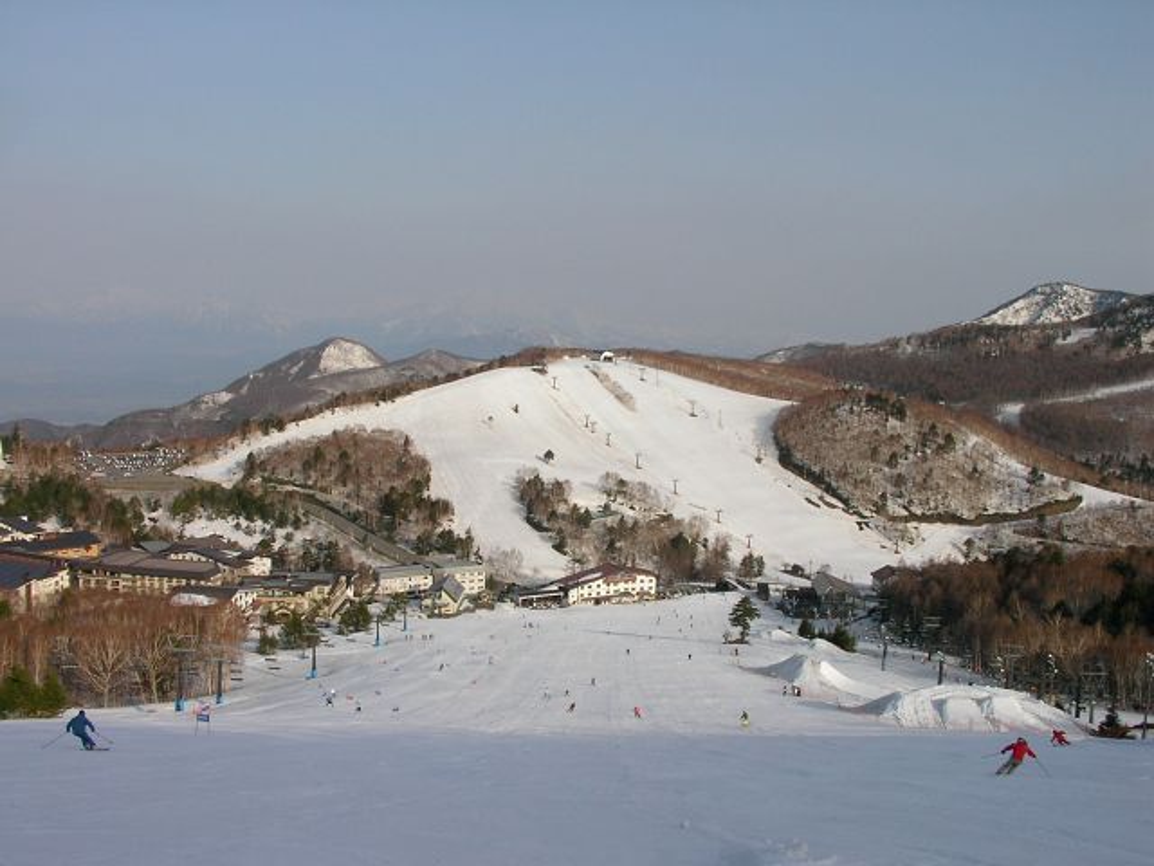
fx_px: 1267
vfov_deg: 37.7
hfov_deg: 49.0
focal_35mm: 38
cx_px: 577
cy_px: 433
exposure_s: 1/368
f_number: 5.6
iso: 50
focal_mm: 5.8
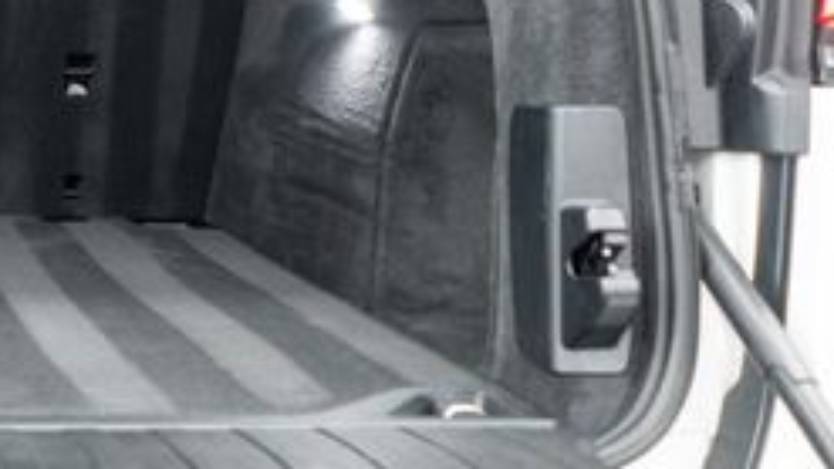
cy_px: 164
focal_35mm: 76
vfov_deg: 15.9
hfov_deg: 24.6
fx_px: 1681
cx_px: -219
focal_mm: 28
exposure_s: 1/40
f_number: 3.2
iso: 1250
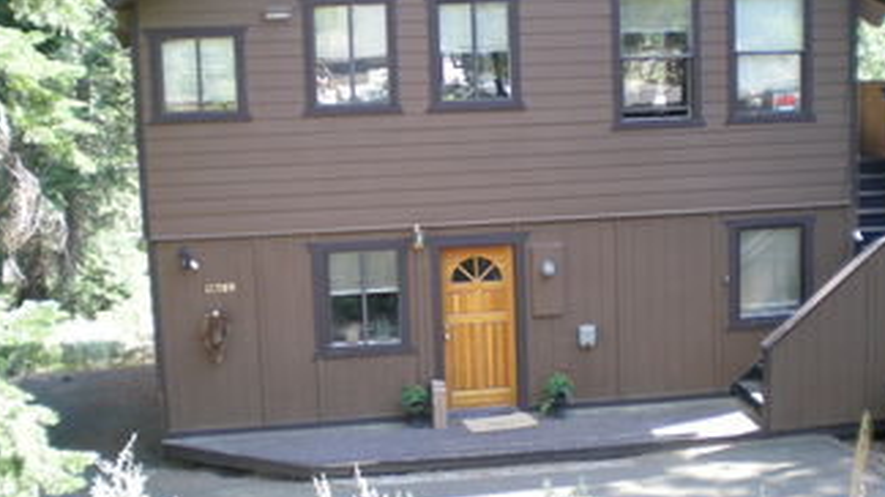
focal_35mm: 47
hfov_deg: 43.7
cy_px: 194
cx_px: 467
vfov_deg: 25.4
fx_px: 1103
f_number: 3.1
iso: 67
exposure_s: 1/54.2
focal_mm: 6.3
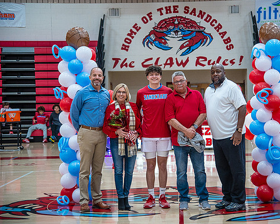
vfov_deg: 19.2
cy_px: 111
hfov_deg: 23.8
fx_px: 663
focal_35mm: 80
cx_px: 158
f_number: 4
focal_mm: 70
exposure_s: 1/320
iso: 2000
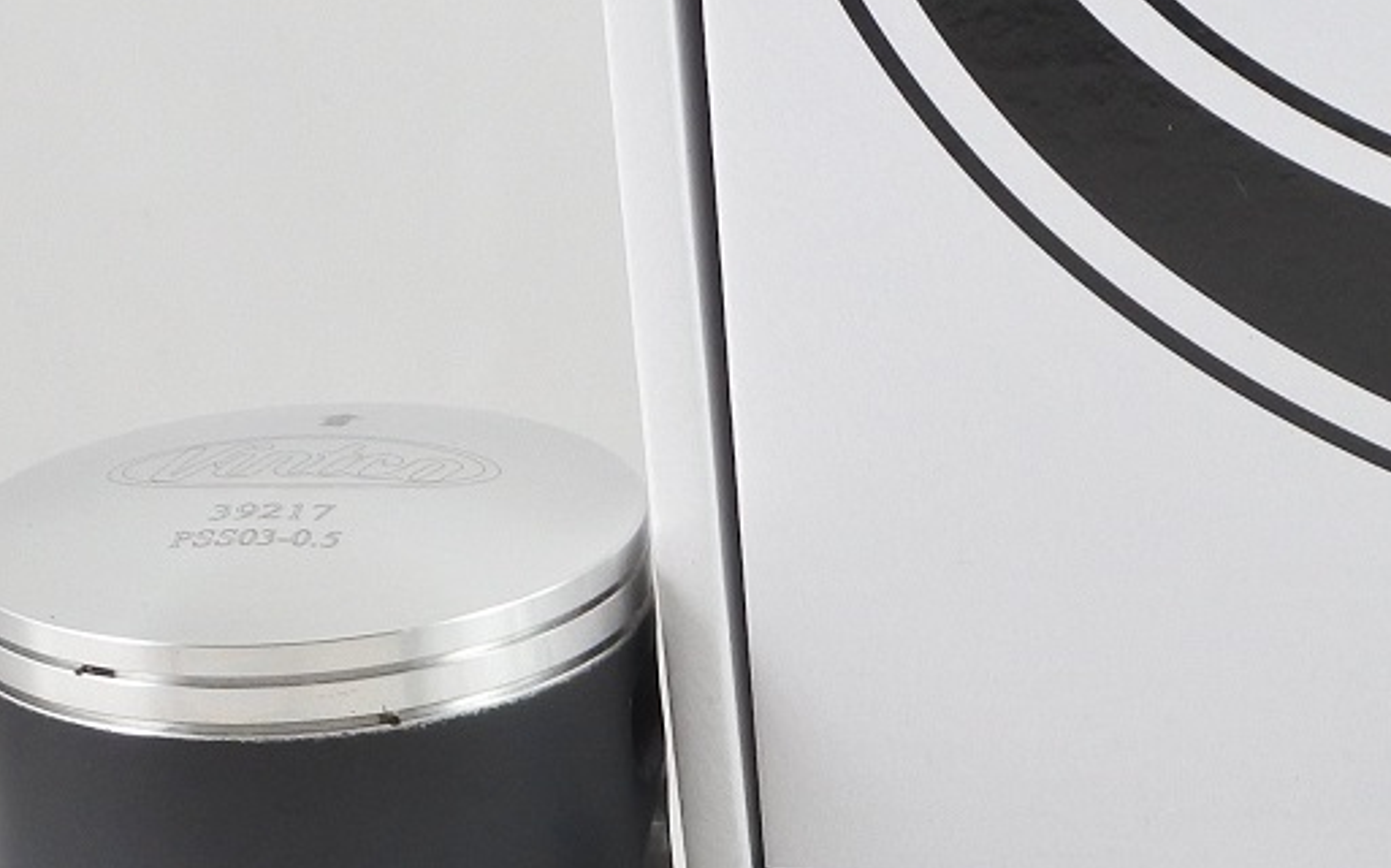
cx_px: 1360
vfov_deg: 11.2
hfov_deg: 17.6
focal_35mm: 116
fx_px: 4395
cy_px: 812
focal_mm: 13.1
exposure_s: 1/125
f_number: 4
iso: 500
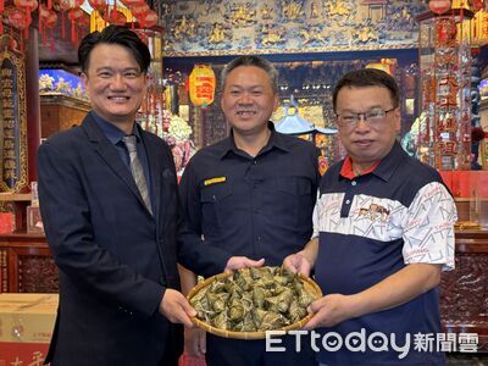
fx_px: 677
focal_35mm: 48
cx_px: 244
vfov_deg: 30.3
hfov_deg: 39.7
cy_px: 183
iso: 250
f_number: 1.78
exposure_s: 1/40
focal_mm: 6.76
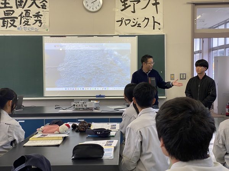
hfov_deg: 36.8
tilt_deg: -3.7
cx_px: 114
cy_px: 86
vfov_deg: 28.0
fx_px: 344
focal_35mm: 52
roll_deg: +0.0
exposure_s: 1/100
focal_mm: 6
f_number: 2
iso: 64
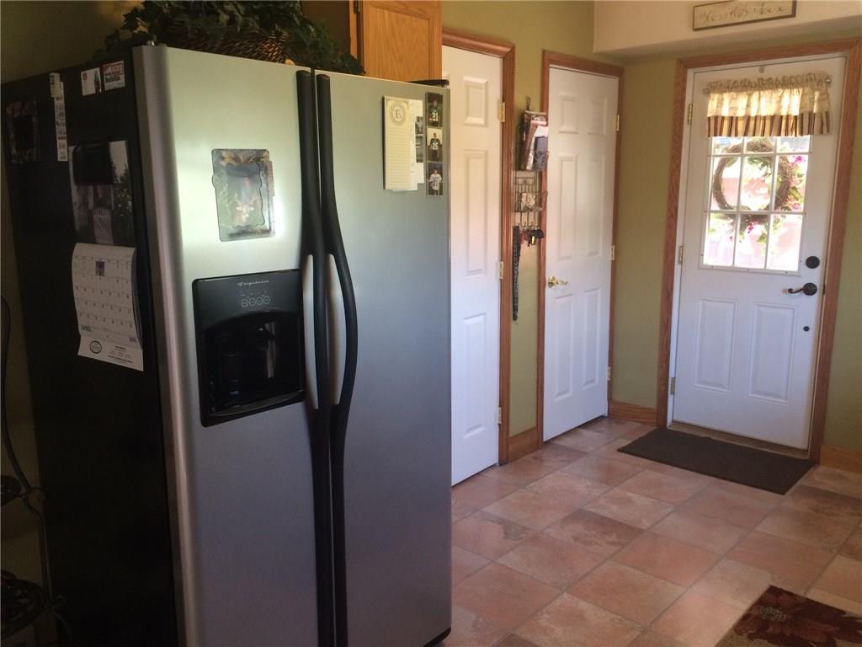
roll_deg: +2.1
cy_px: 324
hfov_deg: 61.7
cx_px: 431
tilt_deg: -13.2
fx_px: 722
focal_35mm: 29
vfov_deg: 48.2
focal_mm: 4.15
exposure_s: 1/30
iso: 100
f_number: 2.2
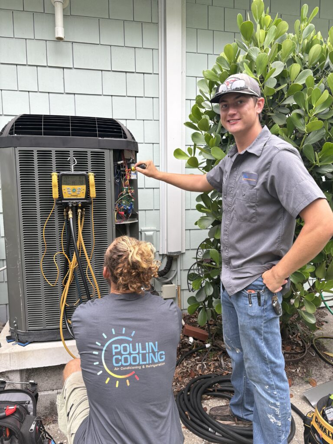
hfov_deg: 53.1
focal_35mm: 26
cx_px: 166
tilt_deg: -6.5
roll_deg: +0.7
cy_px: 222
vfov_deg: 67.3
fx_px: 333
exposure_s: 1/185
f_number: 1.6
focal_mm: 5.96
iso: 40
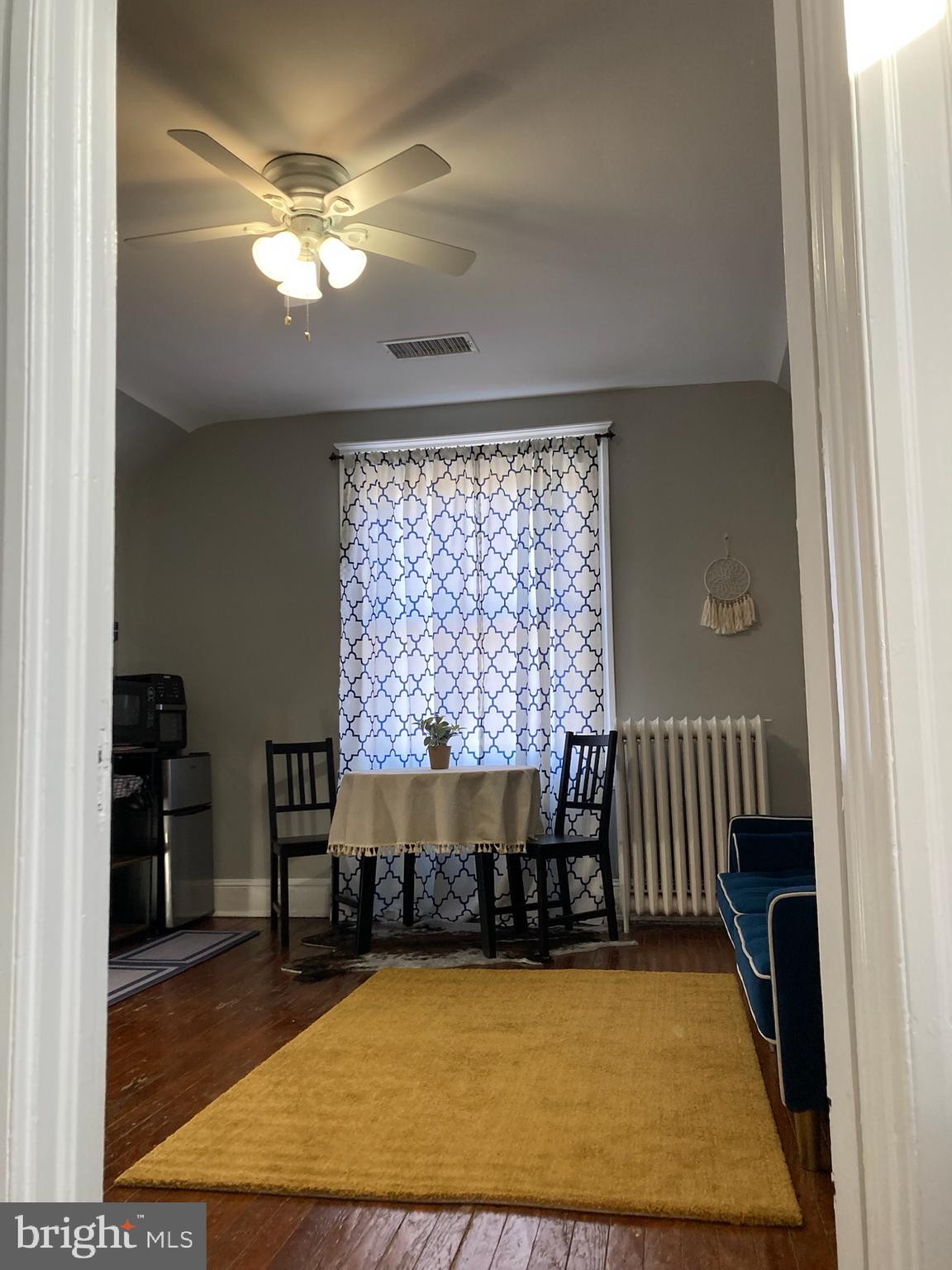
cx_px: 476
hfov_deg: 49.7
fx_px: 1027
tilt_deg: +7.2
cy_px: 635
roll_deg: +1.3
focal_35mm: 28
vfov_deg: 63.4
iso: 125
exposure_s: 1/60
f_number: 1.8
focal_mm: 3.99
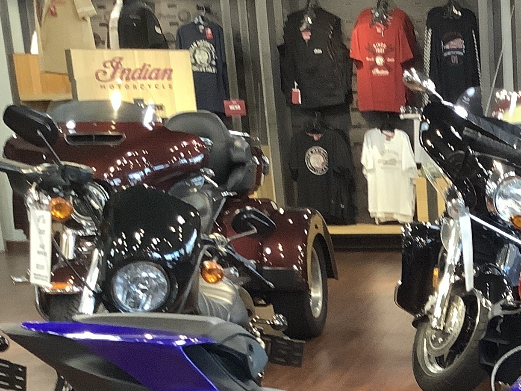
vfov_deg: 16.9
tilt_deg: -17.9
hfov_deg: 21.9
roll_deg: +0.6
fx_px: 1249
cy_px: 494
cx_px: 621
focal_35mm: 83
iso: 320
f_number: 2.4
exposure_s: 1/40
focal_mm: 3.3
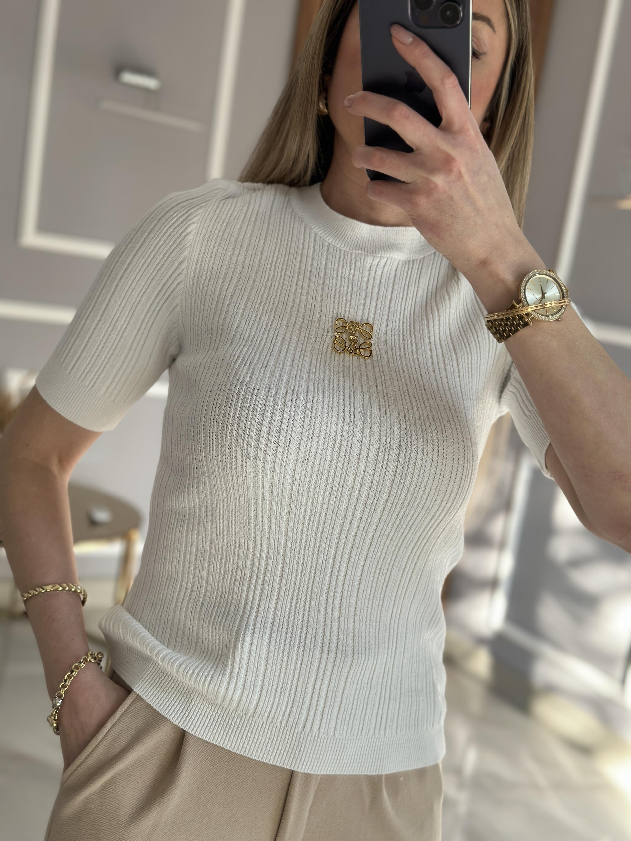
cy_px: 420
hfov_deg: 30.3
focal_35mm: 48
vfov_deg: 39.7
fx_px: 1167
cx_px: 316
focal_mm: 6.86
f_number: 1.78
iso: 80
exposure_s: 1/133
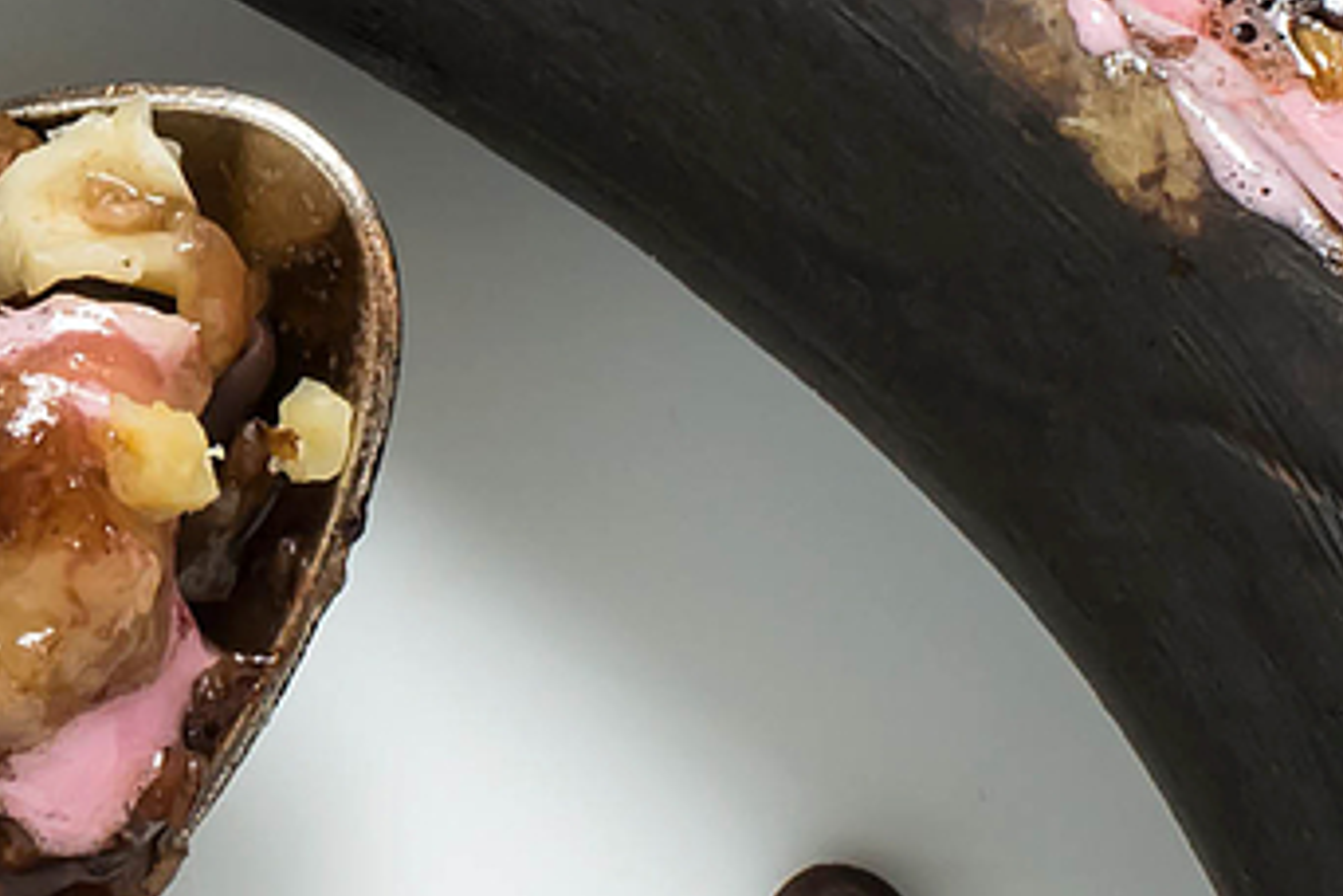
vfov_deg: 3.1
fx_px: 16339
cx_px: -467
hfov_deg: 4.7
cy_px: 269
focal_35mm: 438
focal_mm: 50
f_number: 14
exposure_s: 1/4
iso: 100
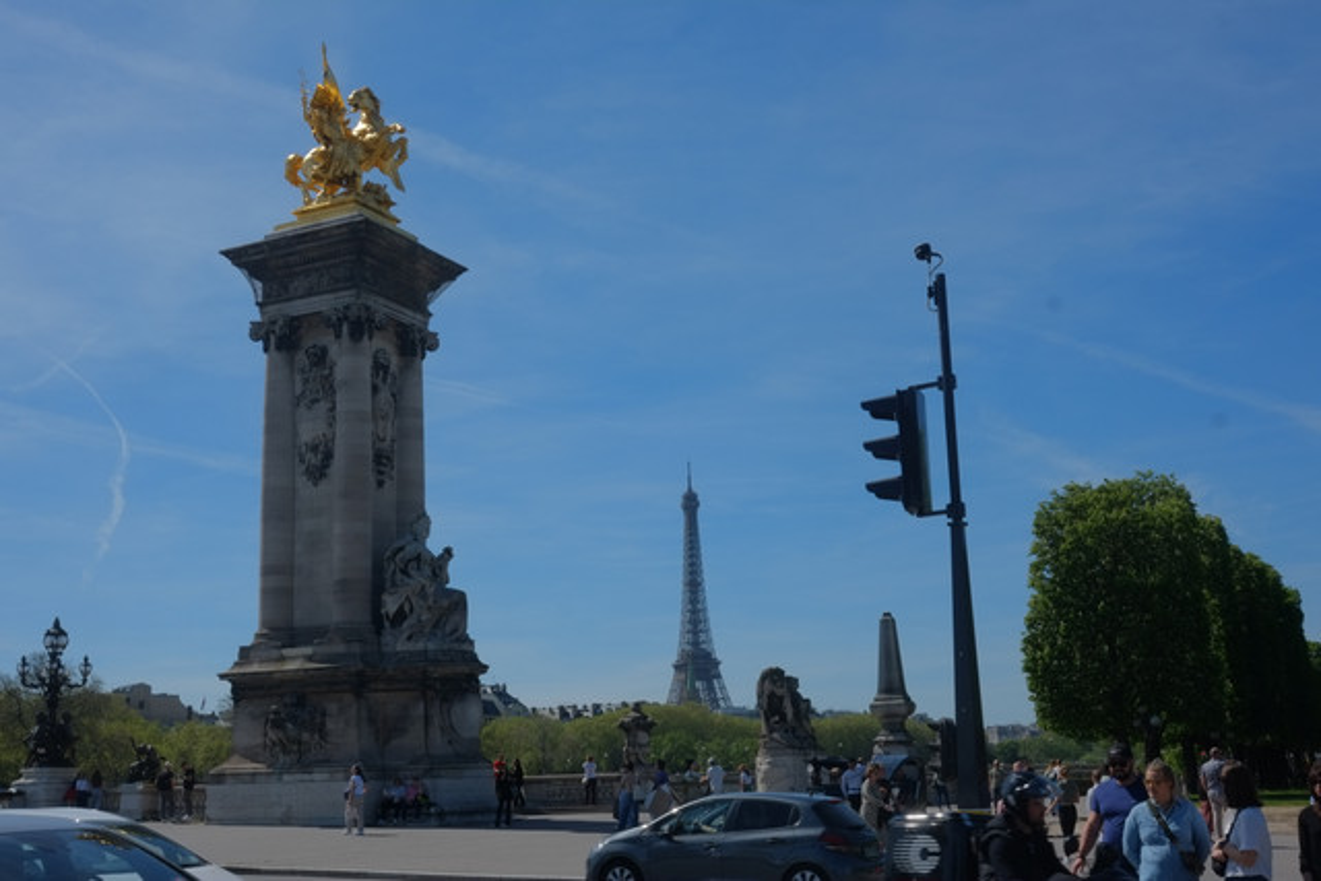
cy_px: 440
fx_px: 1505
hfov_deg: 47.4
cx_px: 660
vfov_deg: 32.6
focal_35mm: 41
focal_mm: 27
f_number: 14
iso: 200
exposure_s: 1/350
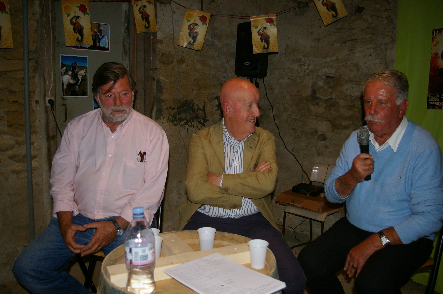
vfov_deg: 41.6
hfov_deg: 59.5
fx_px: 387
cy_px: 147
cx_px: 222
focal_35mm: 32
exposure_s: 1/125
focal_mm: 21
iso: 400
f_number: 4
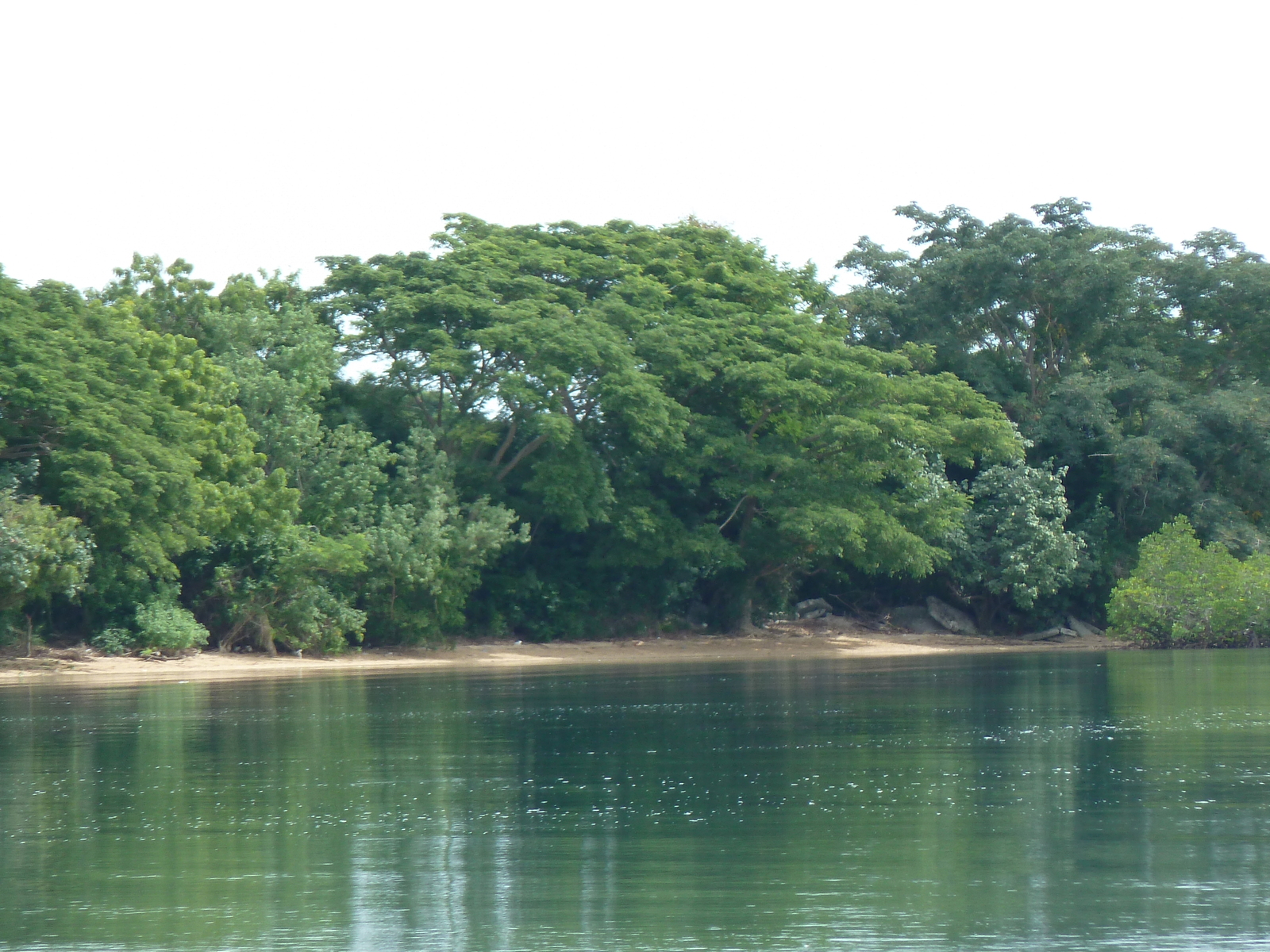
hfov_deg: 5.0
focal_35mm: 399
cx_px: 635
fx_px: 14639
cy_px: 476
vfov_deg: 3.7
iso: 80
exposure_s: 1/160
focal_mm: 49.2
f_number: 4.9
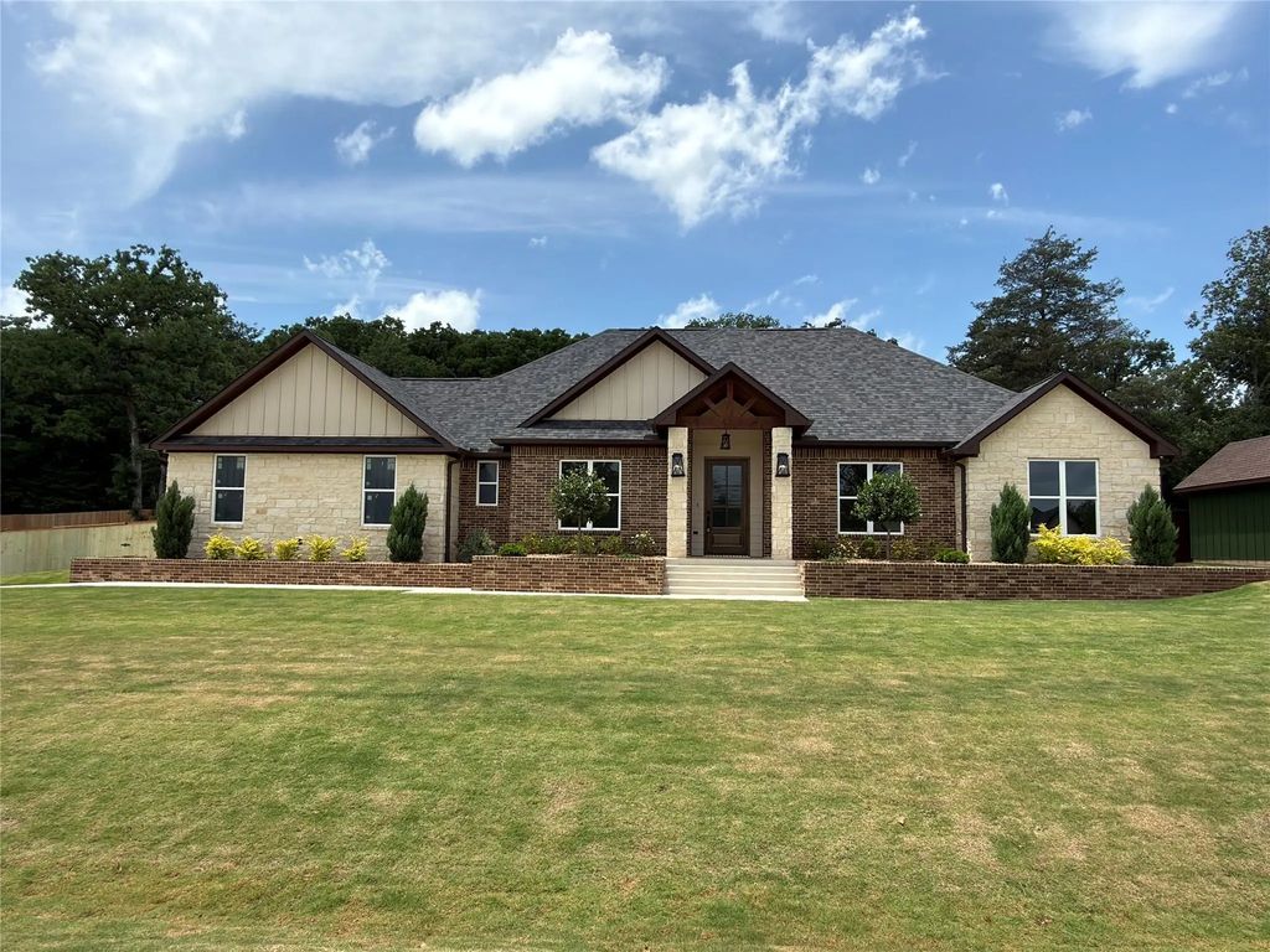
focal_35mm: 23
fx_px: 844
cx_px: 635
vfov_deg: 58.9
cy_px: 476
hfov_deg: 73.9
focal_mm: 2.22
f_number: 2.2
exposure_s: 1/950
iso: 16
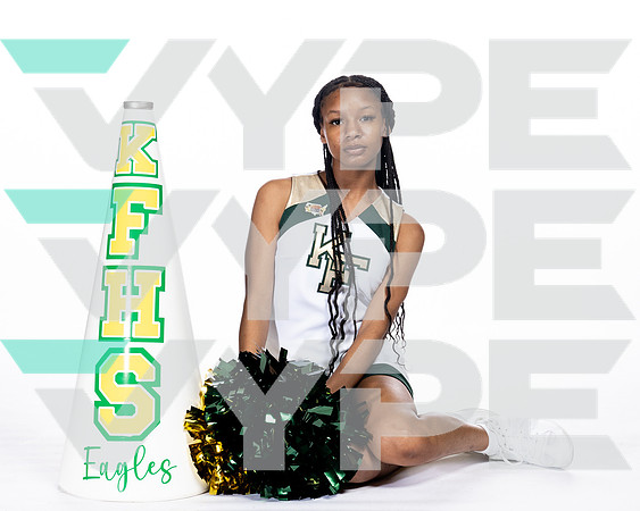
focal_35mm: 71
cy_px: 230
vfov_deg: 21.4
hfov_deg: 26.6
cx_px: 317
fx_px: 1351
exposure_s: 1/250
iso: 400
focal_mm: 51
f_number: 8
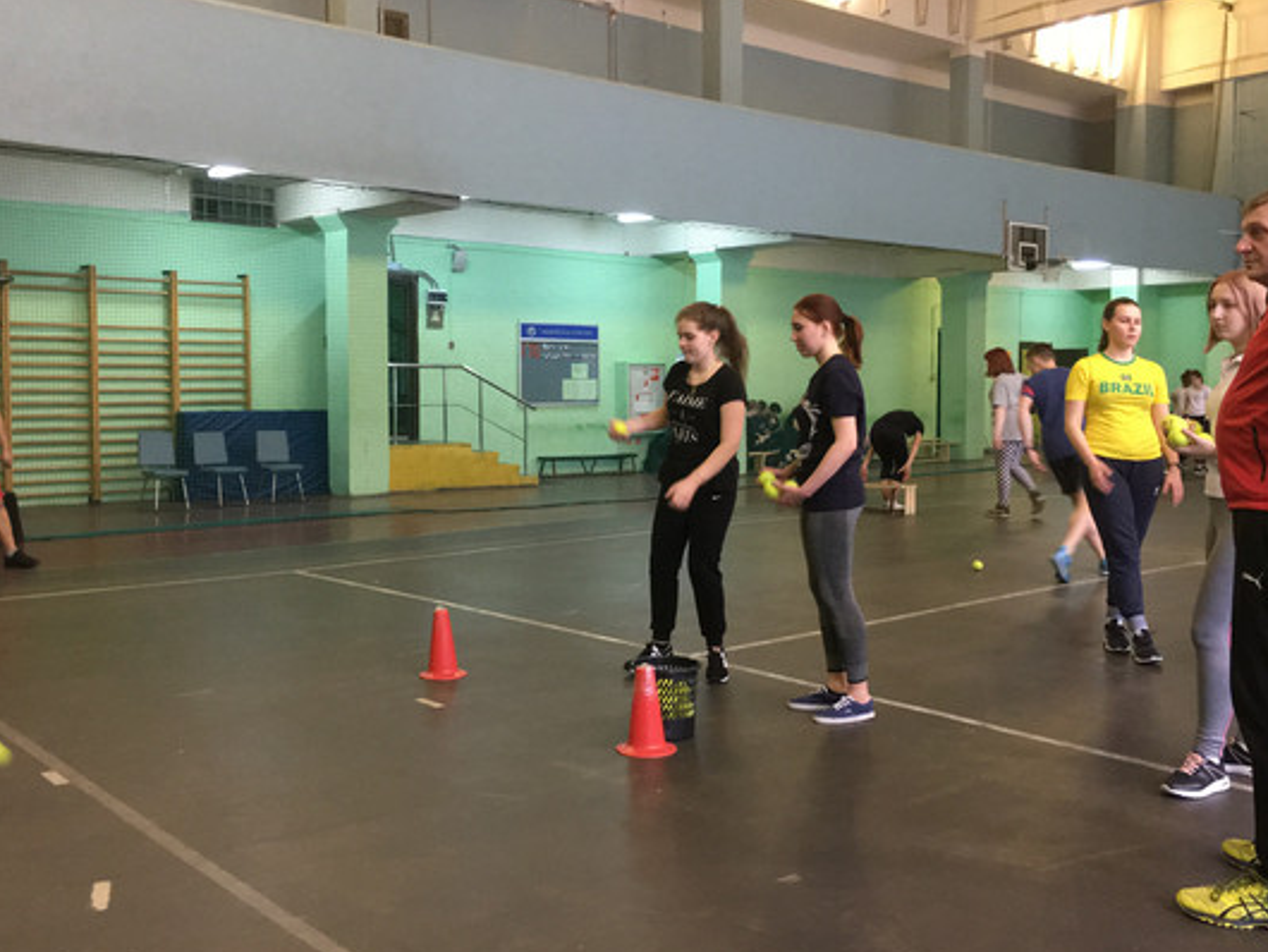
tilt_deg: -3.3
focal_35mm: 35
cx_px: 624
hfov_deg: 52.6
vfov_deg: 40.7
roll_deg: +0.1
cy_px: 450
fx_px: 1283
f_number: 2.2
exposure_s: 1/33
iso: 250
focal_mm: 4.15
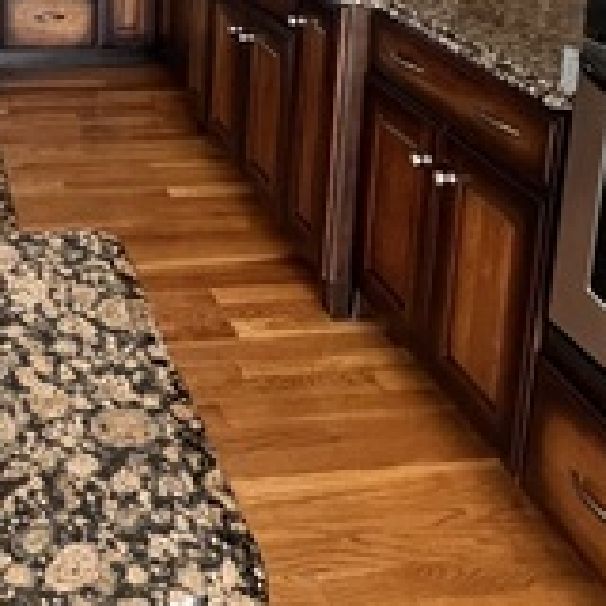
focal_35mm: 48
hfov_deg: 33.4
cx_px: 53
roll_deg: -1.5
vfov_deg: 31.1
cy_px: -74
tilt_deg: -10.9
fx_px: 951
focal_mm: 1.57
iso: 250
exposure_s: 1/60
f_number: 1.8
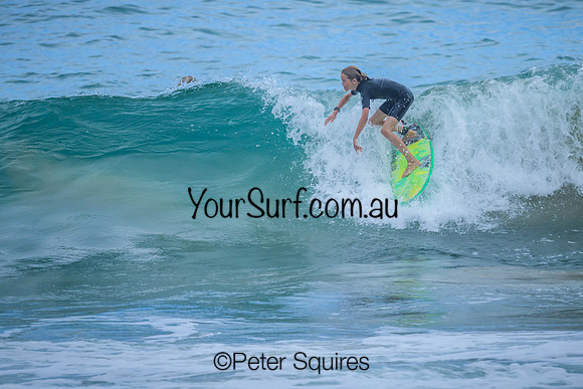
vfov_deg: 1.3
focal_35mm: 1099
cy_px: 138
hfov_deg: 1.9
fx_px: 17802
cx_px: 340
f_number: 6.3
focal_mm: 800
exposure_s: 1/2500
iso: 560
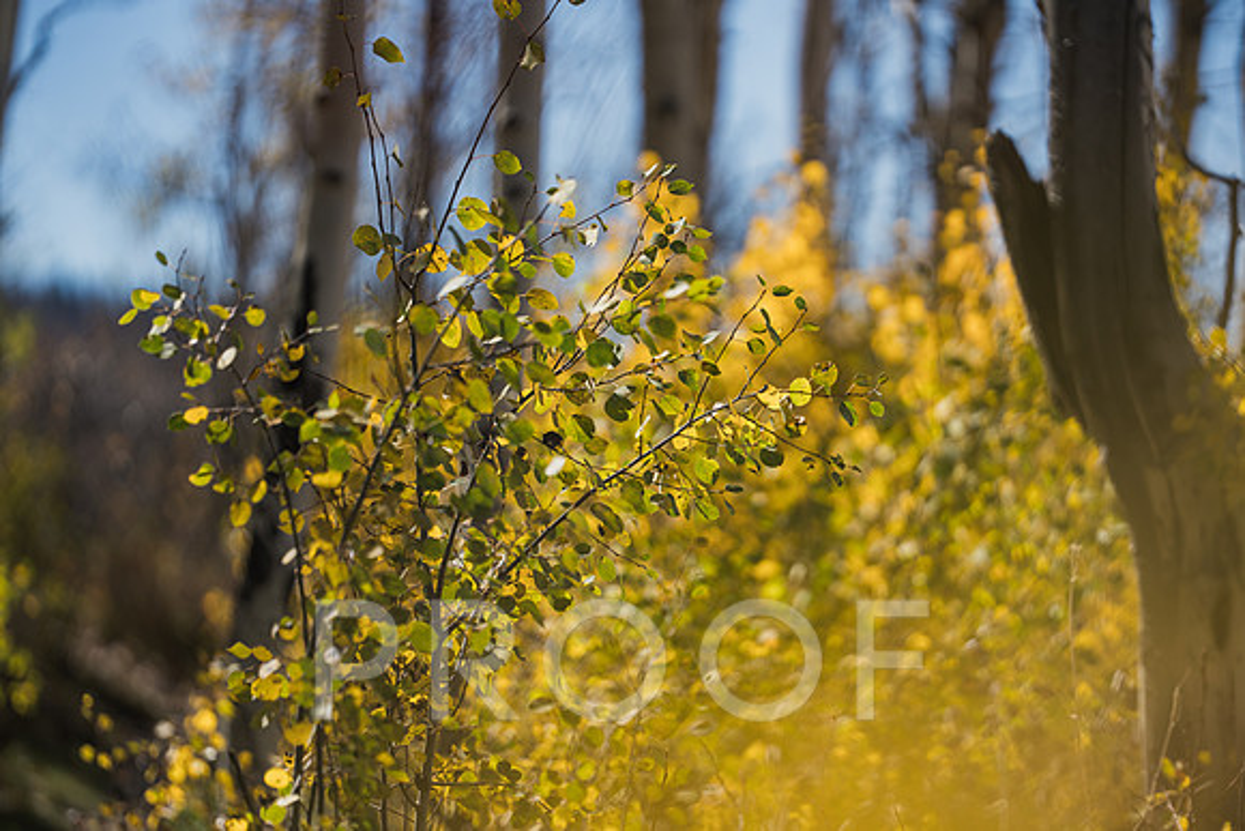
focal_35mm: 165
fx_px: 5696
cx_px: 714
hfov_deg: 12.5
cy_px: 467
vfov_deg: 8.3
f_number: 2
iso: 100
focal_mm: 143
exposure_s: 1/3200
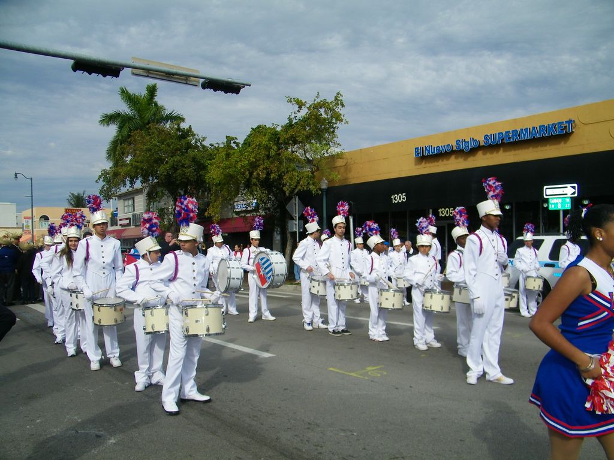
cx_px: 307
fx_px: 497
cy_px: 230
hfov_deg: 63.4
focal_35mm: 28
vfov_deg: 49.7
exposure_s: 1/400
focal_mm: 5
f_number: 7
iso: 80
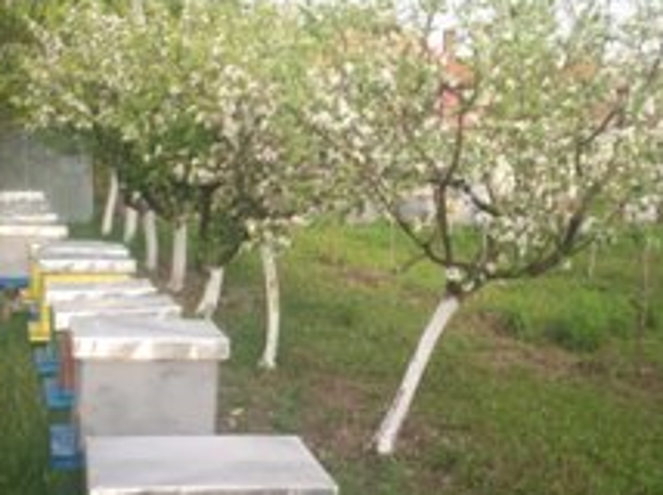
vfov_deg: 24.8
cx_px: 393
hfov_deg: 32.6
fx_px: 1129
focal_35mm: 59
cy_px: 224
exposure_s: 1/97.6
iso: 100
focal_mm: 6
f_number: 4.5
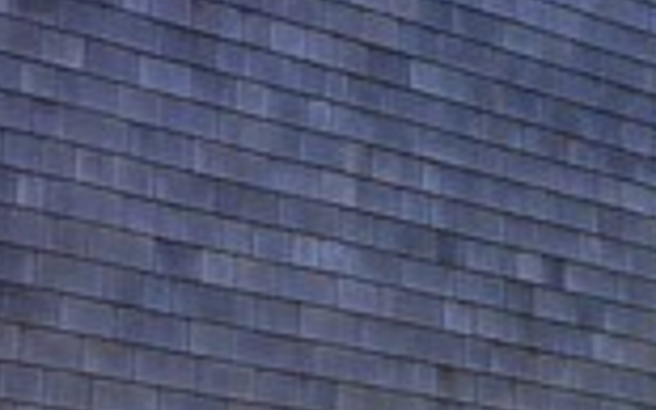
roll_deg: +1.8
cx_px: 1185
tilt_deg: +9.6
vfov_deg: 10.0
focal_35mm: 127
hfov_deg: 14.4
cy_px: 638
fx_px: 2271
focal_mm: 4.15
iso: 32
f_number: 2.2
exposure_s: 1/694
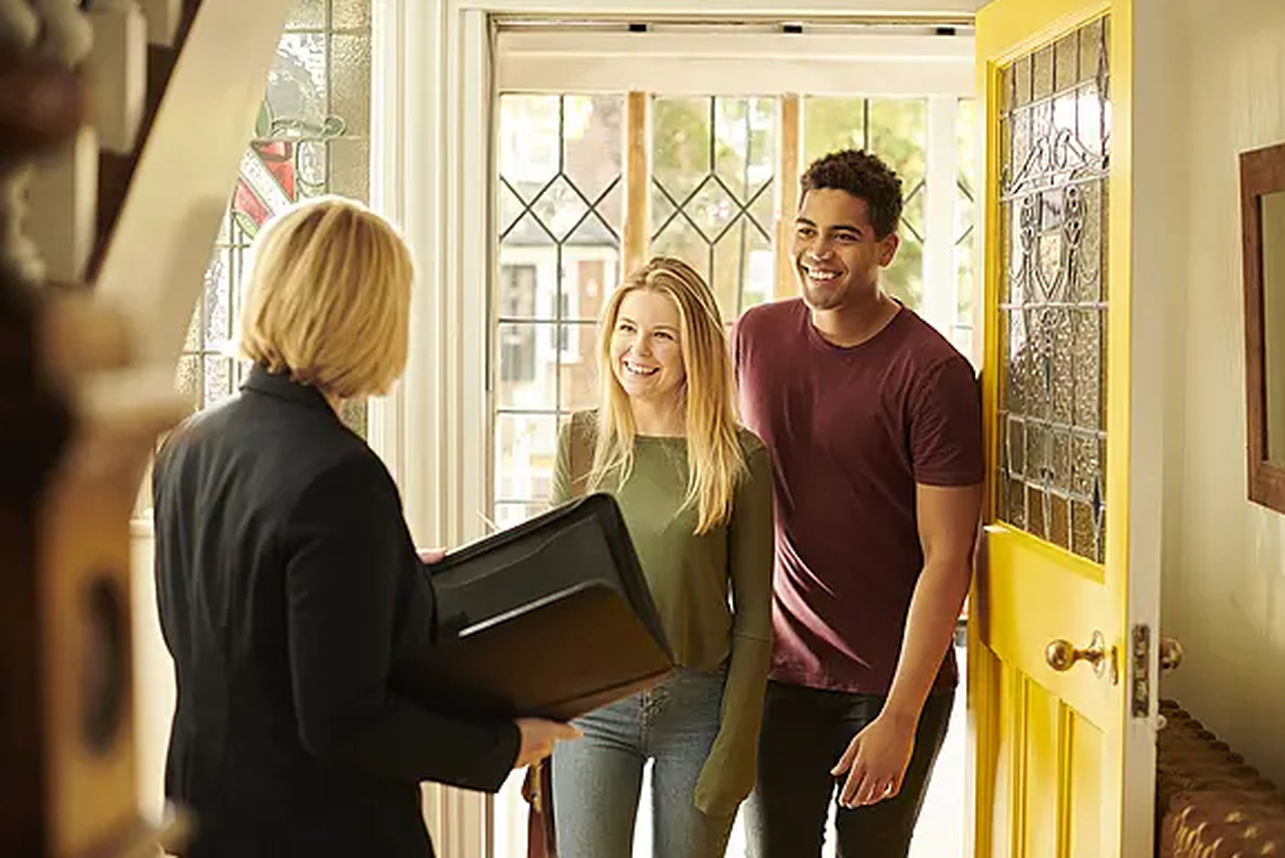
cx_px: 637
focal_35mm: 52
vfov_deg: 26.0
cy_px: 430
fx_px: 1856
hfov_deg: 38.2
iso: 250
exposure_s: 1/160
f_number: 2.8
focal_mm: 50
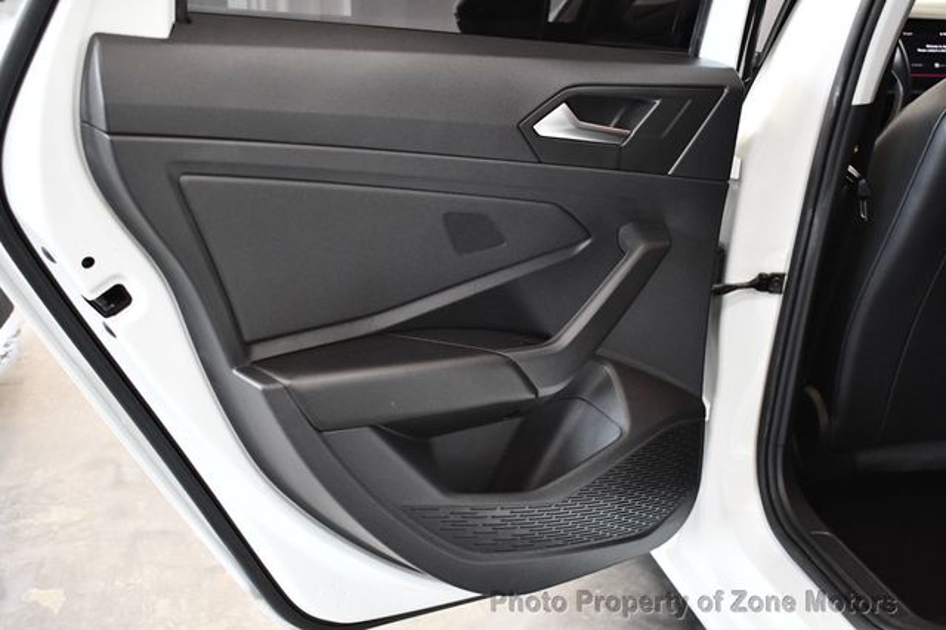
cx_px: 473
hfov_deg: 43.6
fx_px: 1182
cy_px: 315
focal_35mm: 45
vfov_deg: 29.8
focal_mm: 30
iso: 3200
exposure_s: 1/80
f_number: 4.2
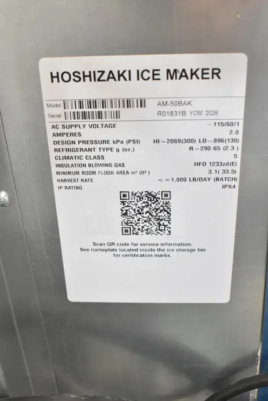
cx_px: 134
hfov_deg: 31.9
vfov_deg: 46.4
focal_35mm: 42
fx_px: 469
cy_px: 200
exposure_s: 1/160
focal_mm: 28
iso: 6400
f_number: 6.3
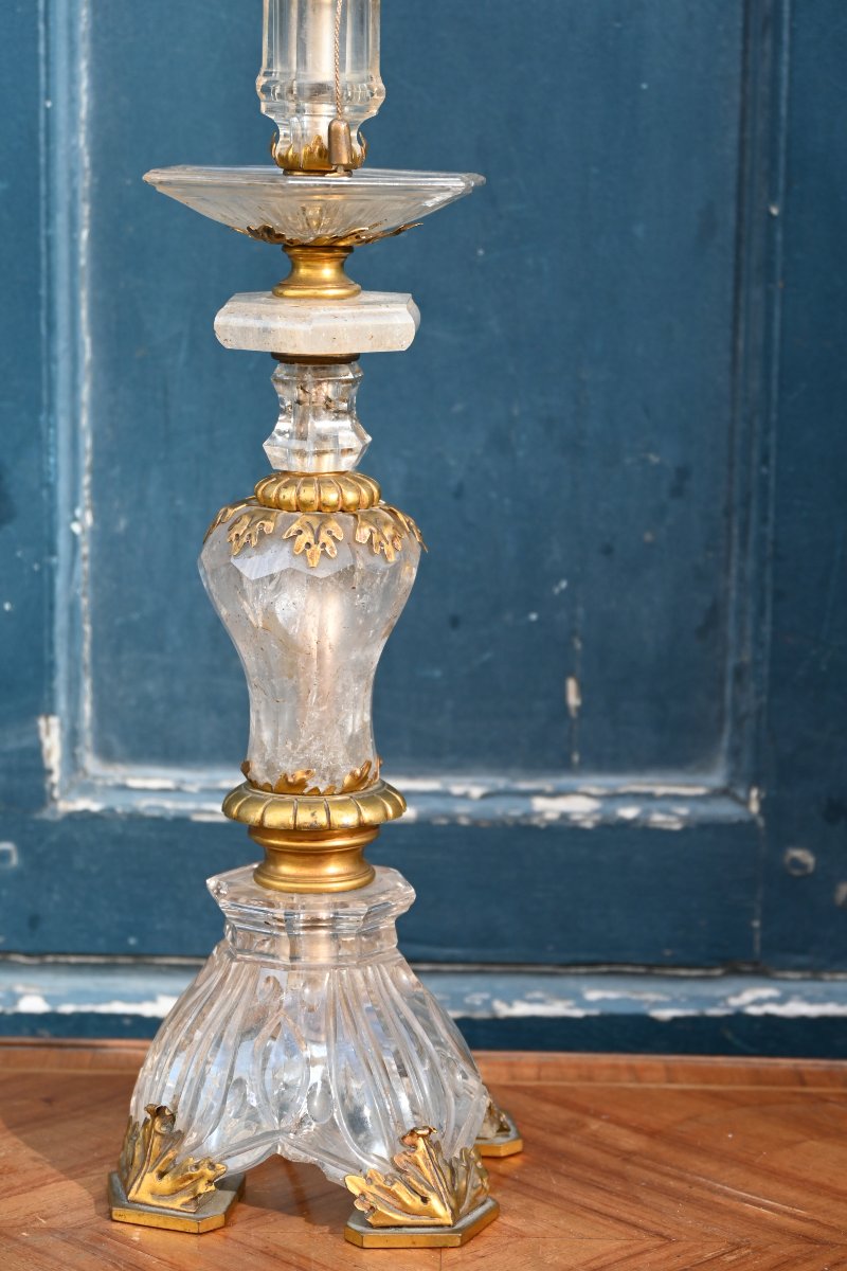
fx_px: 3123
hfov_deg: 15.4
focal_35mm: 88
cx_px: 424
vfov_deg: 23.0
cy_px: 636
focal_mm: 59
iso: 400
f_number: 5
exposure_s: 1/200
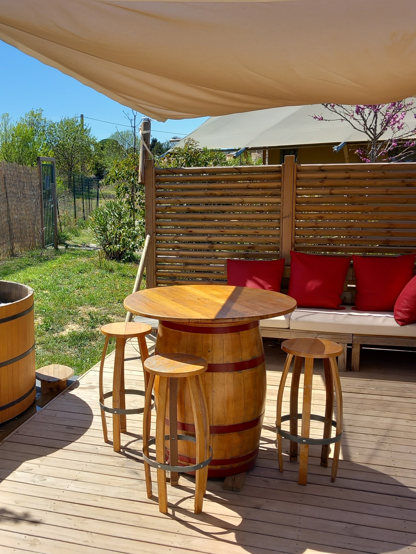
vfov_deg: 47.9
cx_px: 118
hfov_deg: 36.2
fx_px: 625
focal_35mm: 39
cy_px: 266
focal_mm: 4
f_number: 1.8
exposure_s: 1/421
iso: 20
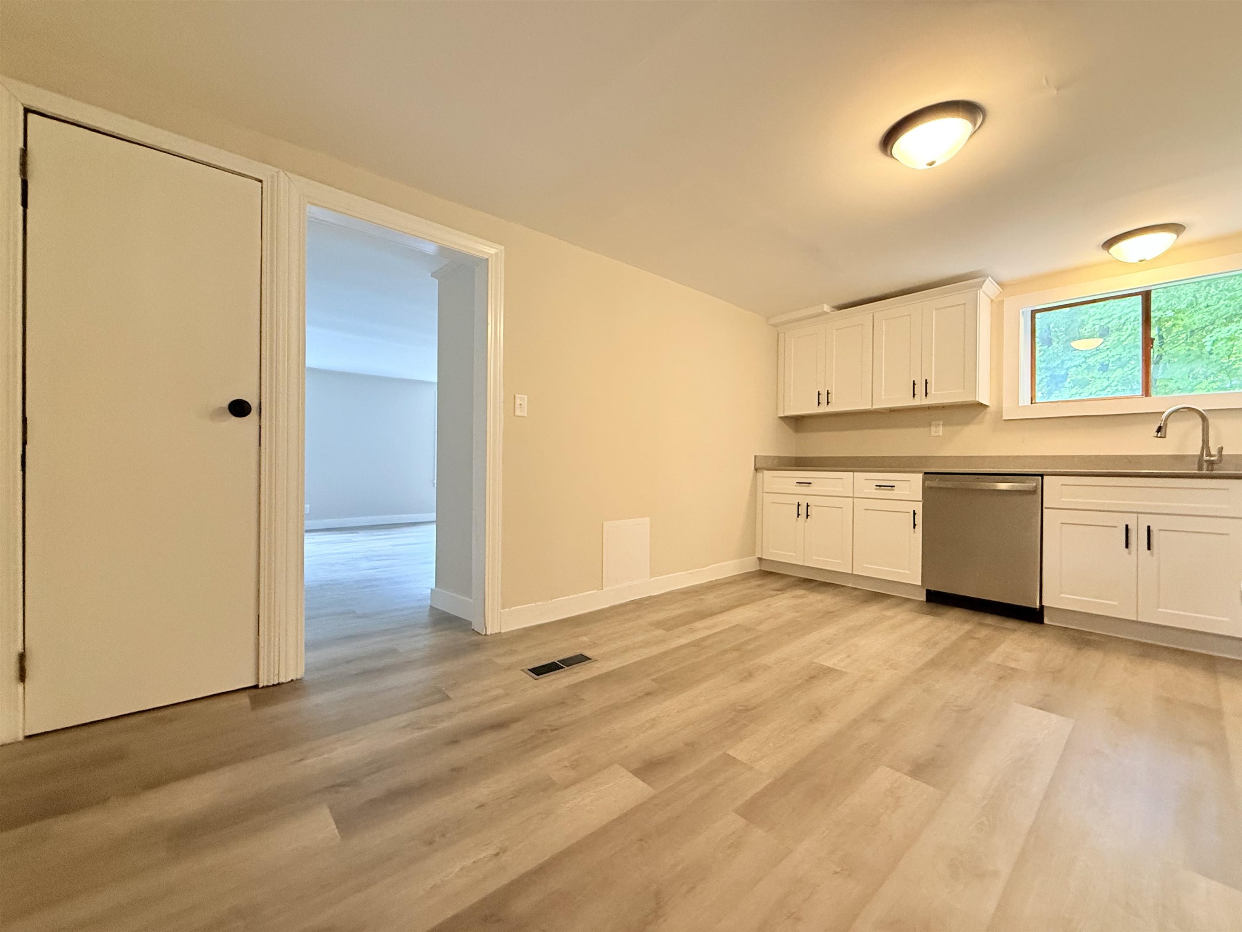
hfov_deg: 102.1
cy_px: 466
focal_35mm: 14
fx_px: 502
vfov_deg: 85.7
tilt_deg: -0.3
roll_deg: -0.7
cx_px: 621
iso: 500
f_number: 2.2
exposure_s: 1/60
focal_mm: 2.22
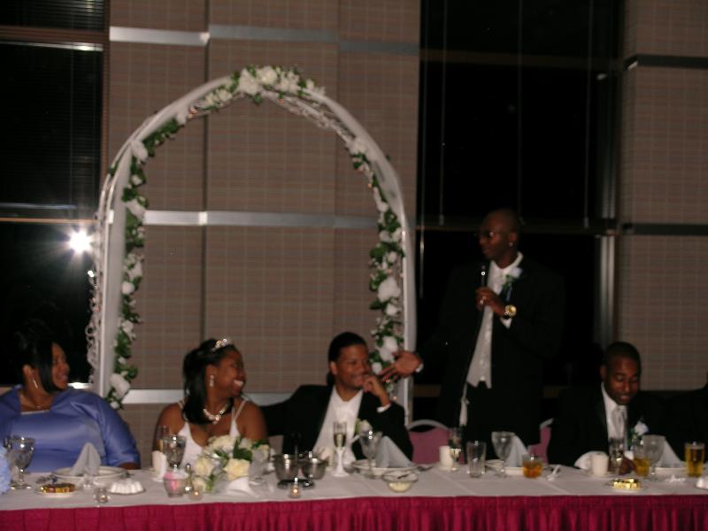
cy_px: 266
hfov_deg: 27.8
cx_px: 354
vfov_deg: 21.0
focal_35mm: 70
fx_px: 1432
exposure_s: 1/121
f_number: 4.4
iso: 50
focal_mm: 14.5
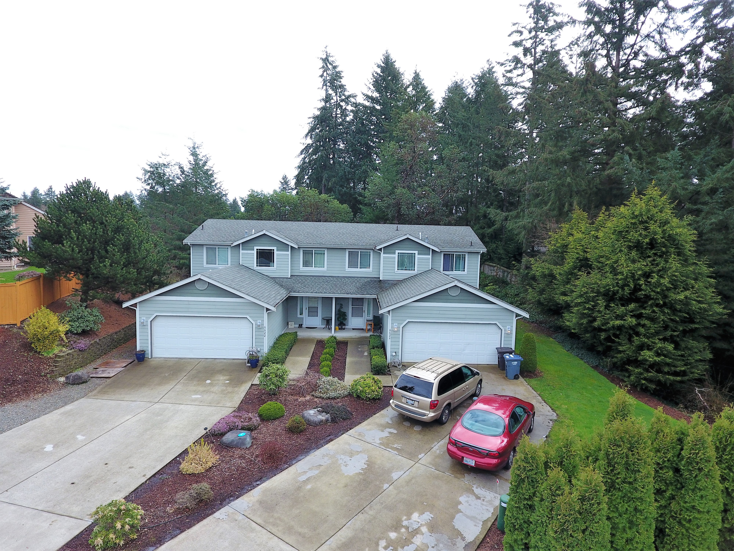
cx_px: 367
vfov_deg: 66.0
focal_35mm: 20
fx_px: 424
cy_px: 276
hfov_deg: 81.7
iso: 100
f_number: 2.8
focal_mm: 3.61
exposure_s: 1/290
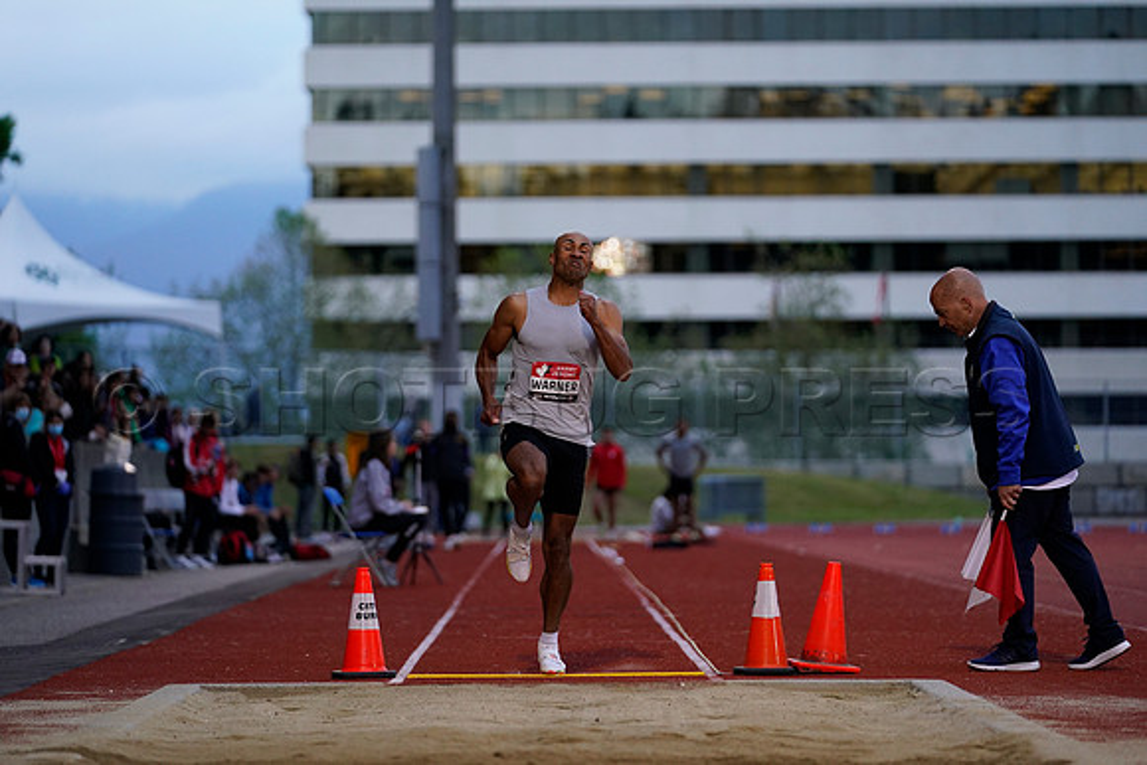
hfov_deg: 13.2
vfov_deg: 8.9
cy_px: 382
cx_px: 574
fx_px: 4939
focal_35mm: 155
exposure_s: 1/1600
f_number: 2.8
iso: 2500
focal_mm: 155
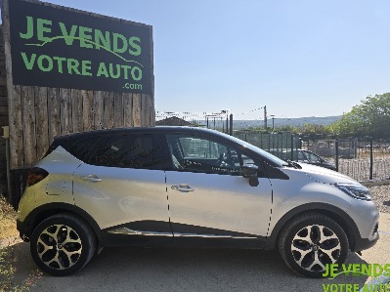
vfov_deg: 56.8
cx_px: 195
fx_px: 270
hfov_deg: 71.6
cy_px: 148
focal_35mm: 24
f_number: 1.7
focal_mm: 6.3
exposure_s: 1/777
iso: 12
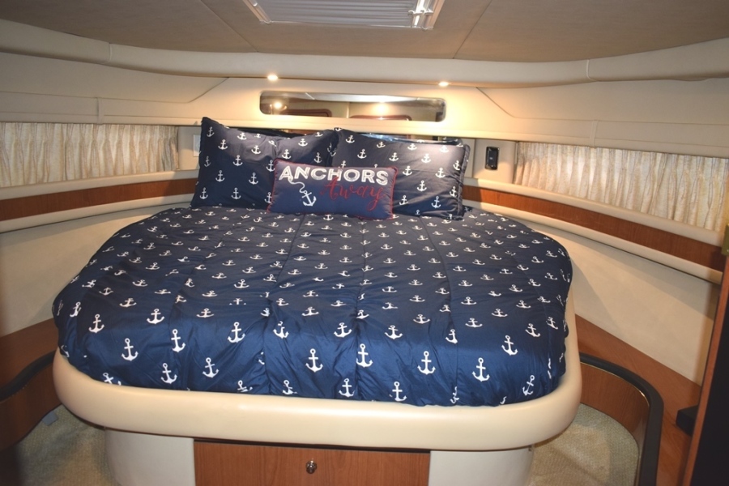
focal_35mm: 27
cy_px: 243
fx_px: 547
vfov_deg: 47.9
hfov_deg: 67.4
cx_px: 364
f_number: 3.5
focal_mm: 18
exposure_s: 1/60
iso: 1400
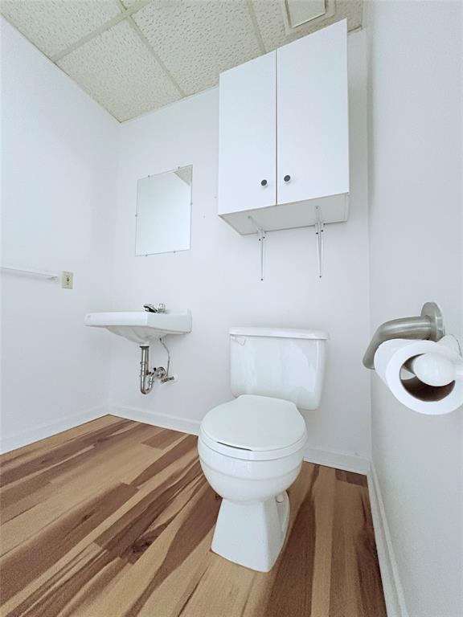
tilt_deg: +2.6
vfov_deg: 102.1
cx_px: 232
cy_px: 308
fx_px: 250
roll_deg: -0.7
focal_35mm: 14
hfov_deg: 85.7
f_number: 2.2
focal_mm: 2.22
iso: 800
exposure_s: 1/60
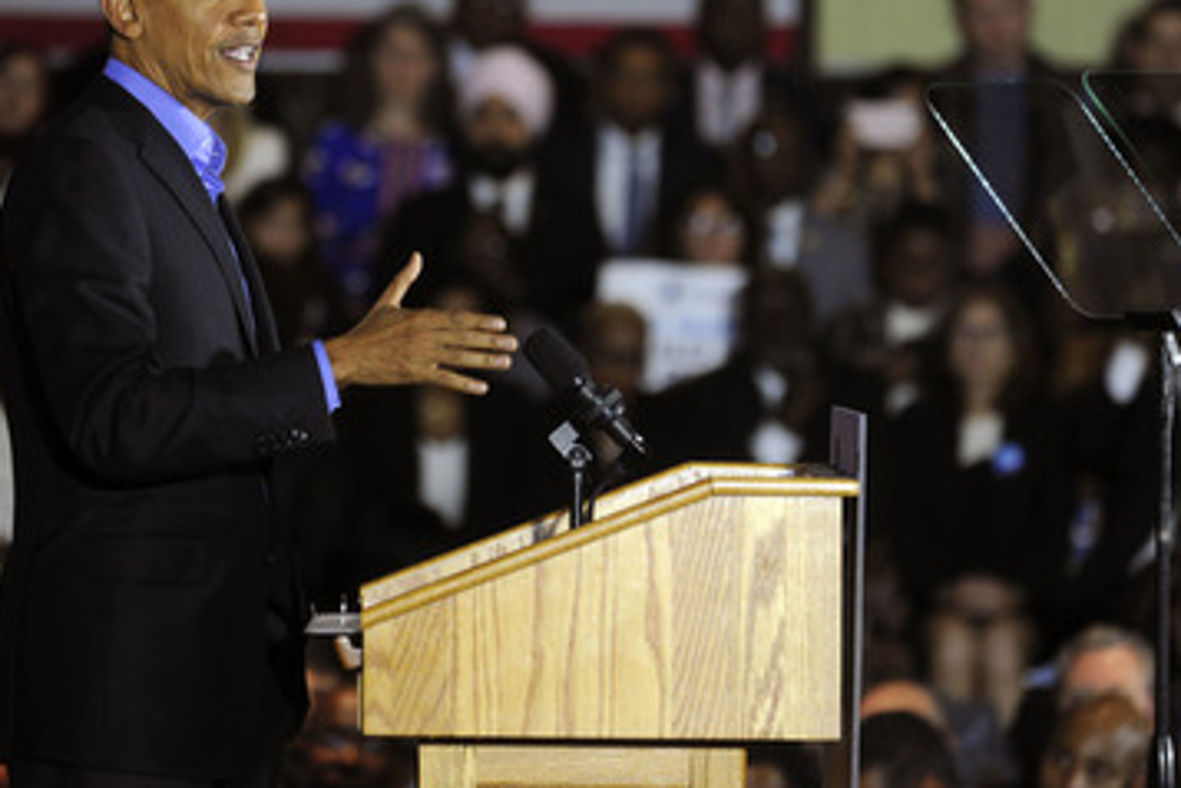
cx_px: 493
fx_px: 8266
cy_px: 318
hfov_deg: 8.2
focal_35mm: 252
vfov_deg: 5.5
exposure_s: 1/320
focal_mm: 200
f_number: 4
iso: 1600
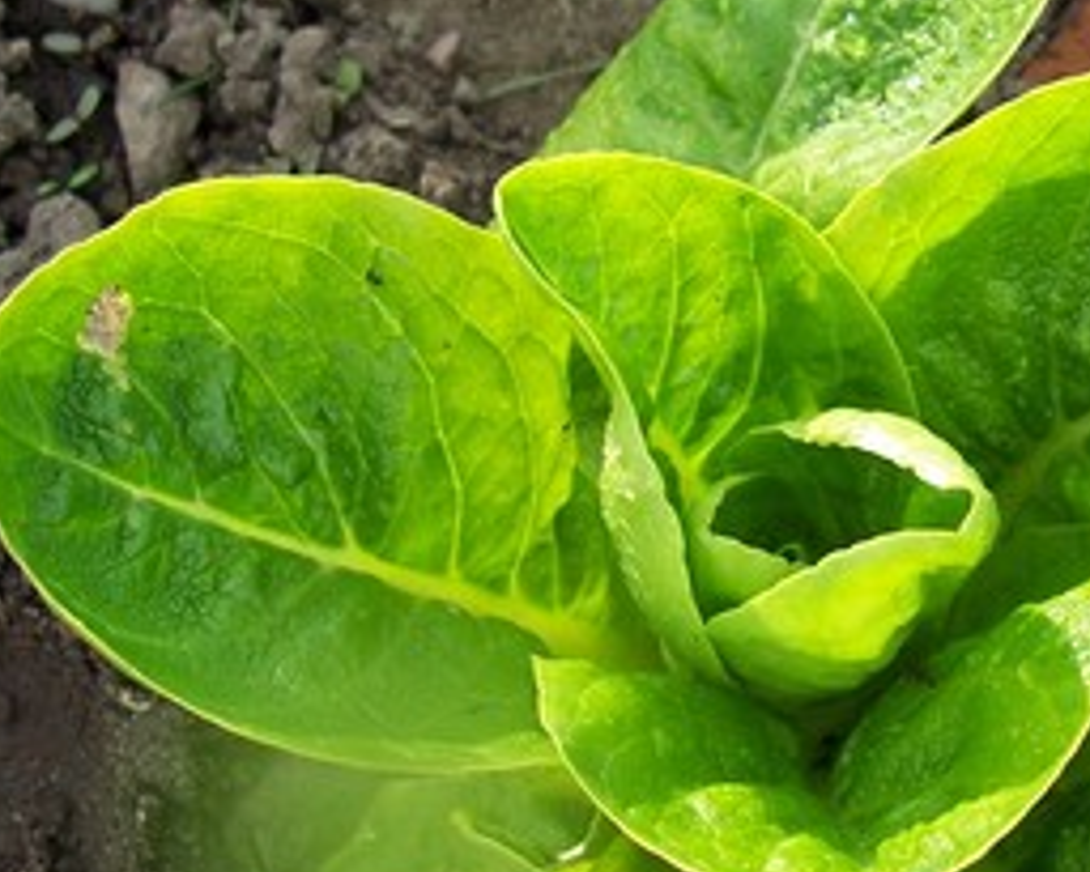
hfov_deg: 25.9
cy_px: 564
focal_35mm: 72
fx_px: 2324
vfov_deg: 21.2
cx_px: 877
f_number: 2.8
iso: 80
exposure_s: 1/350
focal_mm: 6
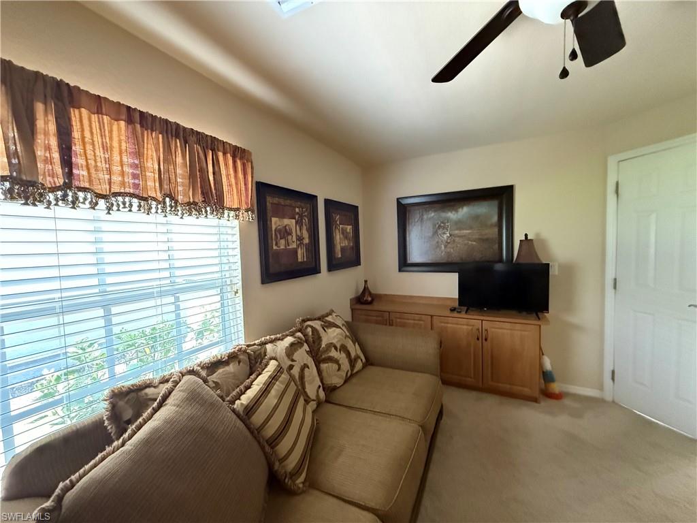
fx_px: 282
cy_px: 262
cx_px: 348
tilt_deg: -3.0
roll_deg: +1.6
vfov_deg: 85.7
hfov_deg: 102.1
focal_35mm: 14
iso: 1250
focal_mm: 2.22
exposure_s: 1/60
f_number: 2.2
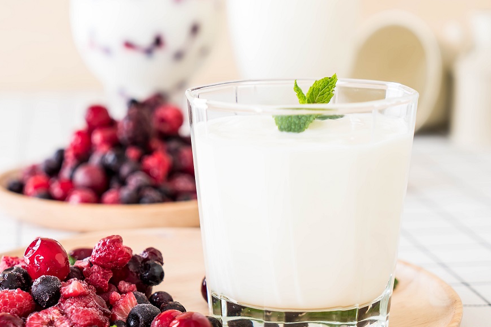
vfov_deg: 14.1
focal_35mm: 97
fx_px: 1323
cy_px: 177
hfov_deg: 21.0
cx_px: 198
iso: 100
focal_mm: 70
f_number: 5.6
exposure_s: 1/100
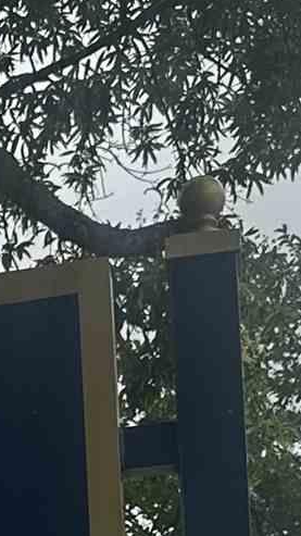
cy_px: 897
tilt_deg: +5.7
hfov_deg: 7.0
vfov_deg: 12.3
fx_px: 2315
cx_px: -413
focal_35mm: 163
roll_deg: +2.4
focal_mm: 6.86
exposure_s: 1/989
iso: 80
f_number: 1.78
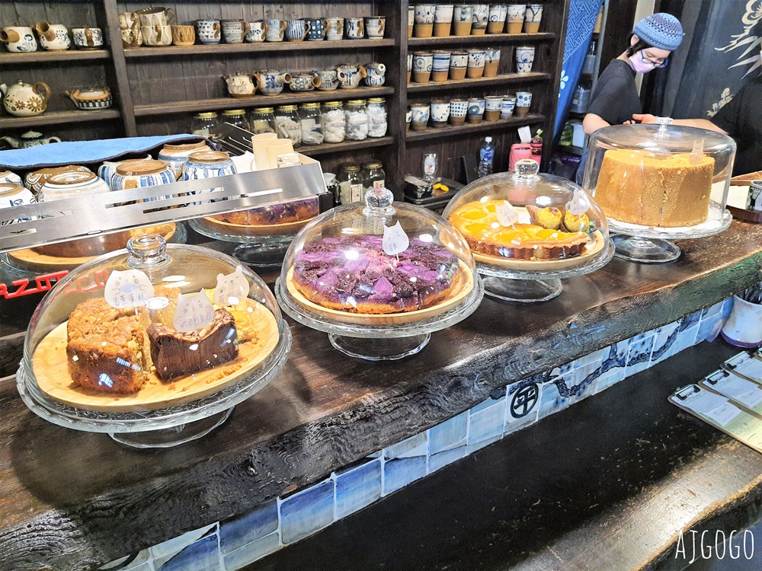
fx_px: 572
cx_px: 381
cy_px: 286
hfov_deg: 67.3
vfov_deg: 53.1
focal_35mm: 26
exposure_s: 1/40
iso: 250
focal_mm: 4.32
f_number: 1.7
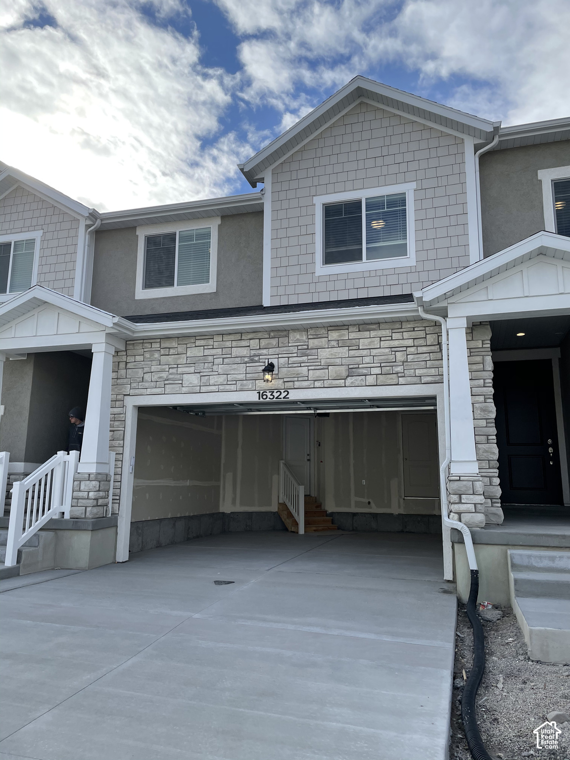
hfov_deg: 53.1
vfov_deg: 67.3
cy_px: 380
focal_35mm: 26
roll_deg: +0.2
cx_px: 285
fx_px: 571
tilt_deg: +14.0
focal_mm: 4.2
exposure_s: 1/2618
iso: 32
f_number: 1.6
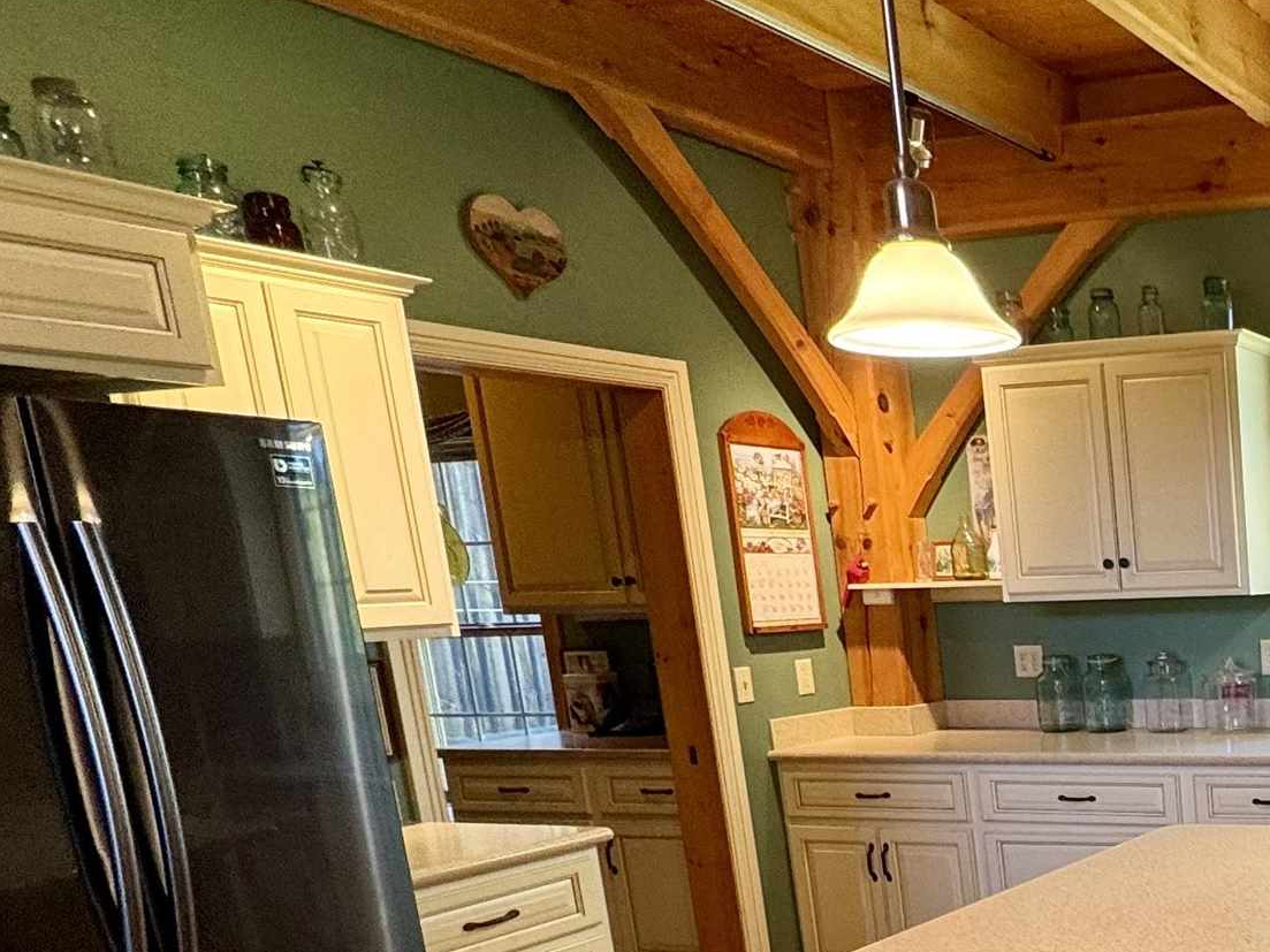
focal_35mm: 39
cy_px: 868
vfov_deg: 34.6
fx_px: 1431
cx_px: 1473
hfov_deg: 37.8
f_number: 2.2
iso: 100
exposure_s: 1/120
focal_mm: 2.22
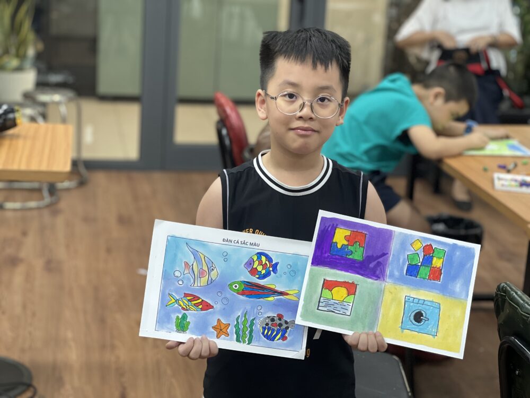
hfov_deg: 25.3
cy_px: 199
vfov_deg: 19.1
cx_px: 265
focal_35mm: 77
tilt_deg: -14.5
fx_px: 1179
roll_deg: -3.4
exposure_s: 1/50
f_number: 2.8
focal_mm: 9
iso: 160
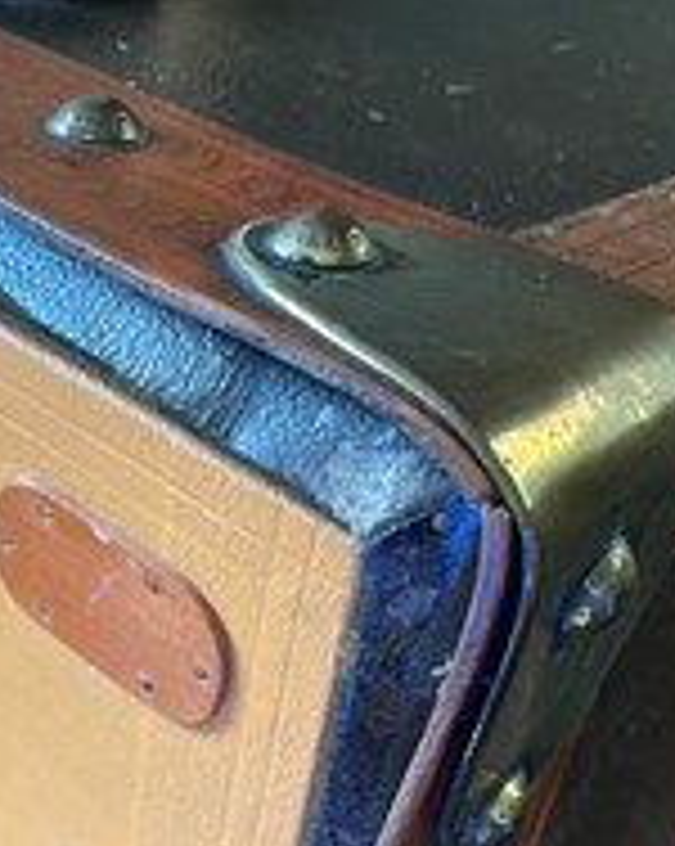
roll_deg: -6.6
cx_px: 153
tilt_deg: -42.8
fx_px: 1351
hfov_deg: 27.6
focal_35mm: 54
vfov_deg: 32.8
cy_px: 778
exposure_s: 1/100
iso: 125
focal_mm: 5.1
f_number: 1.6
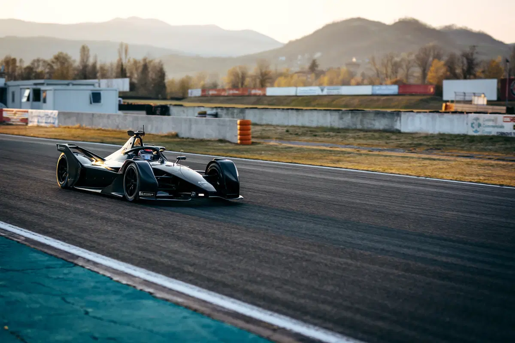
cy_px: 172
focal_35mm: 85
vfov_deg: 16.1
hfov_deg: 23.9
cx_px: 258
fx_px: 1216
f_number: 2
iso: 64
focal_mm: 85
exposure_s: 1/640
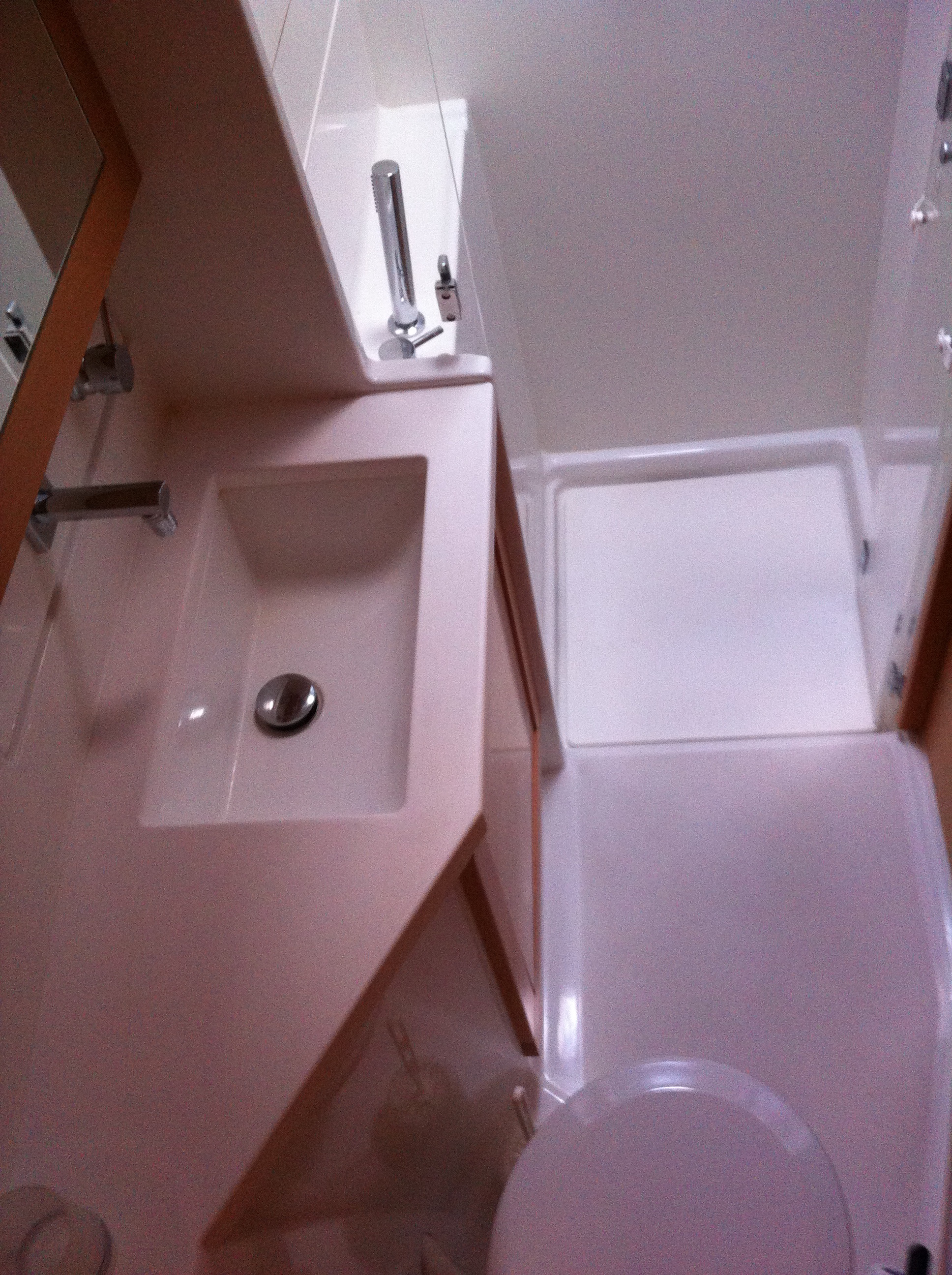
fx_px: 1287
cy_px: 638
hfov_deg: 40.6
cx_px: 476
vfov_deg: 52.7
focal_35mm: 35
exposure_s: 1/15
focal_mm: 3.85
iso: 250
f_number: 2.8
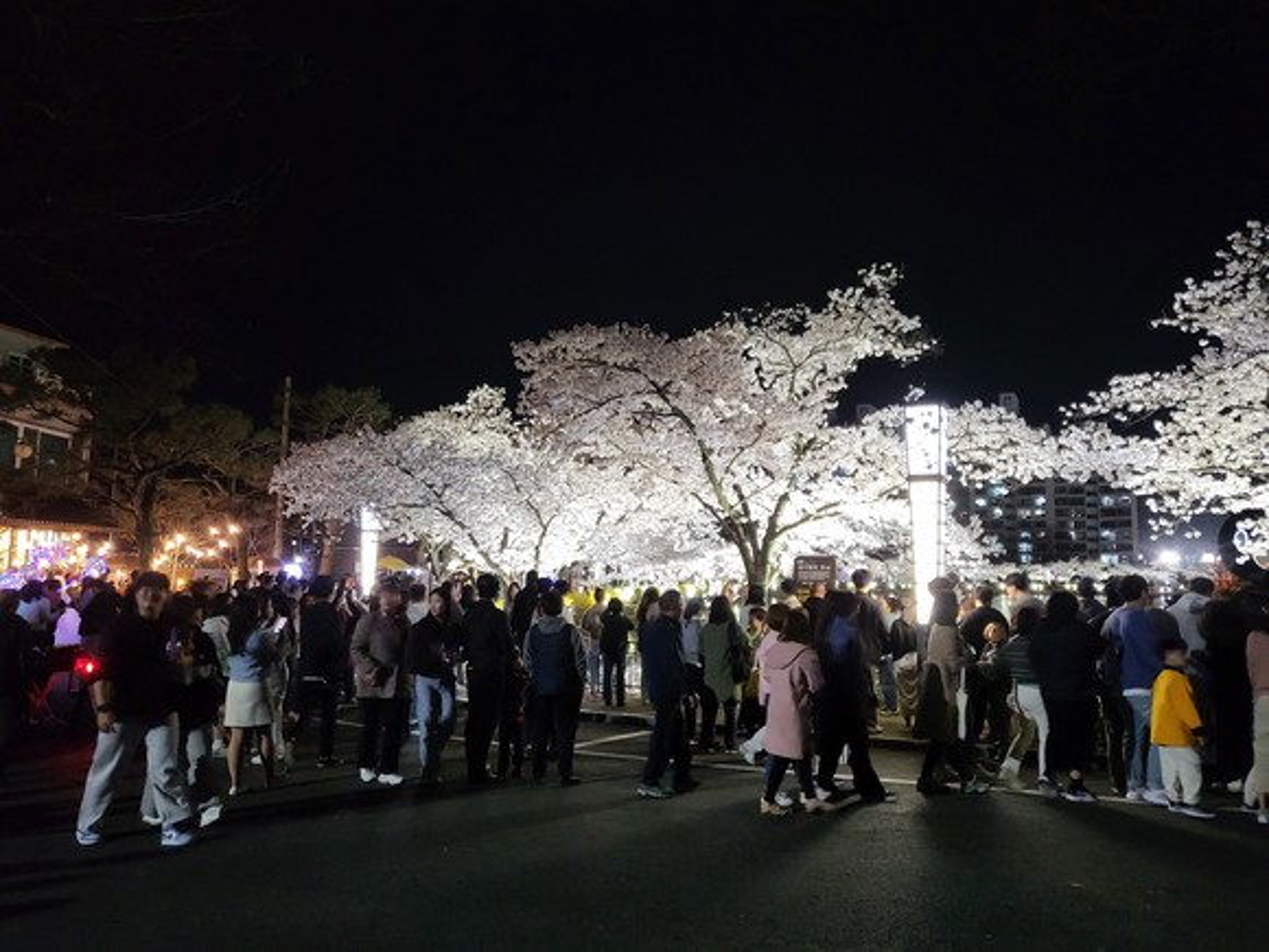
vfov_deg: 53.1
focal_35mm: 26
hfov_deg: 67.3
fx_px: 953
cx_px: 634
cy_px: 476
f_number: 1.8
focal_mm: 4.25
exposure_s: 1/40
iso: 640
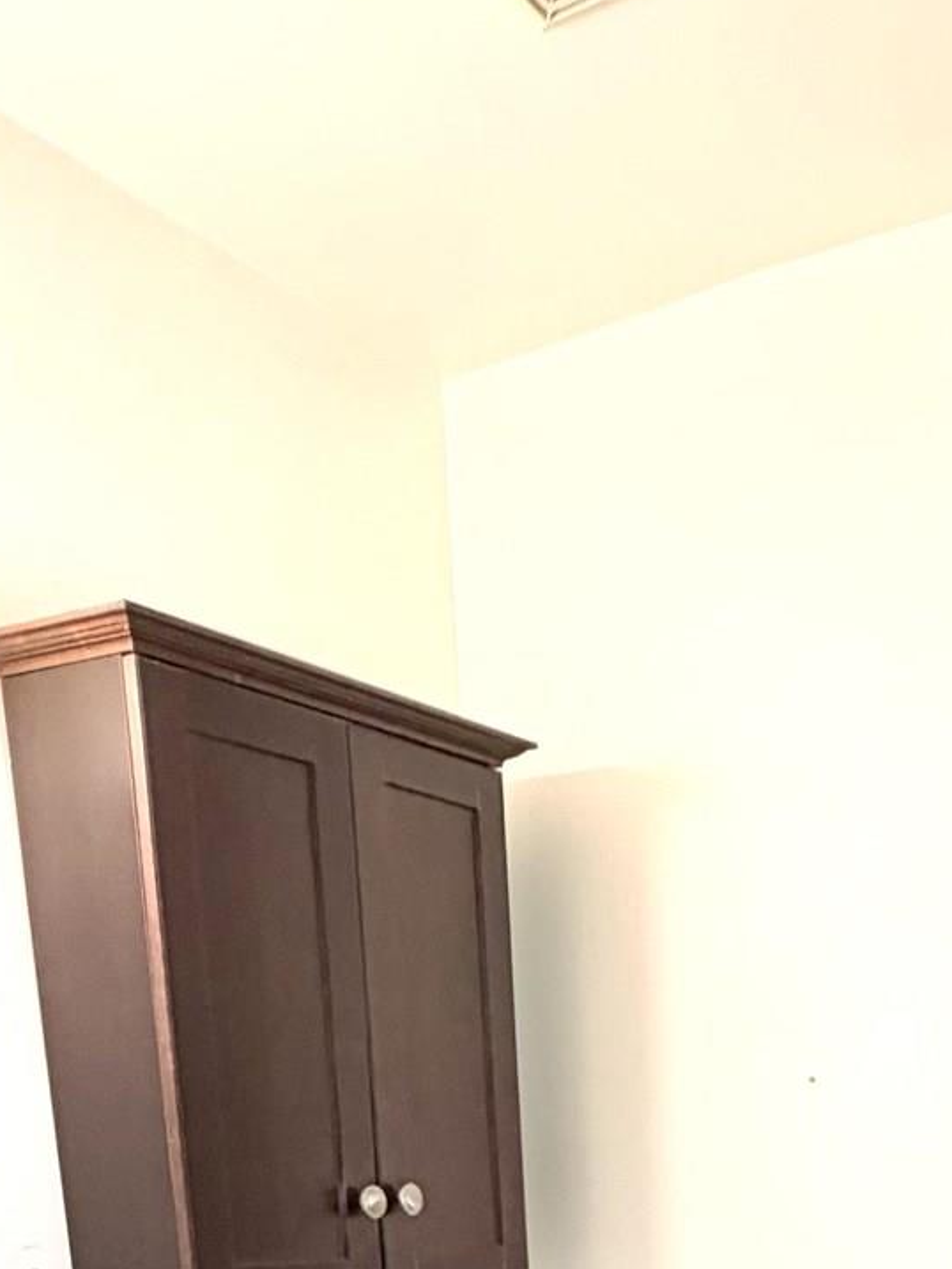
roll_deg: +2.5
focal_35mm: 45
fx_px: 1650
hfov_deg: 31.0
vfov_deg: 32.6
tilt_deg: -15.3
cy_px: 1614
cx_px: 826
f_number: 2.2
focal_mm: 2.22
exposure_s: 1/60
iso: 250
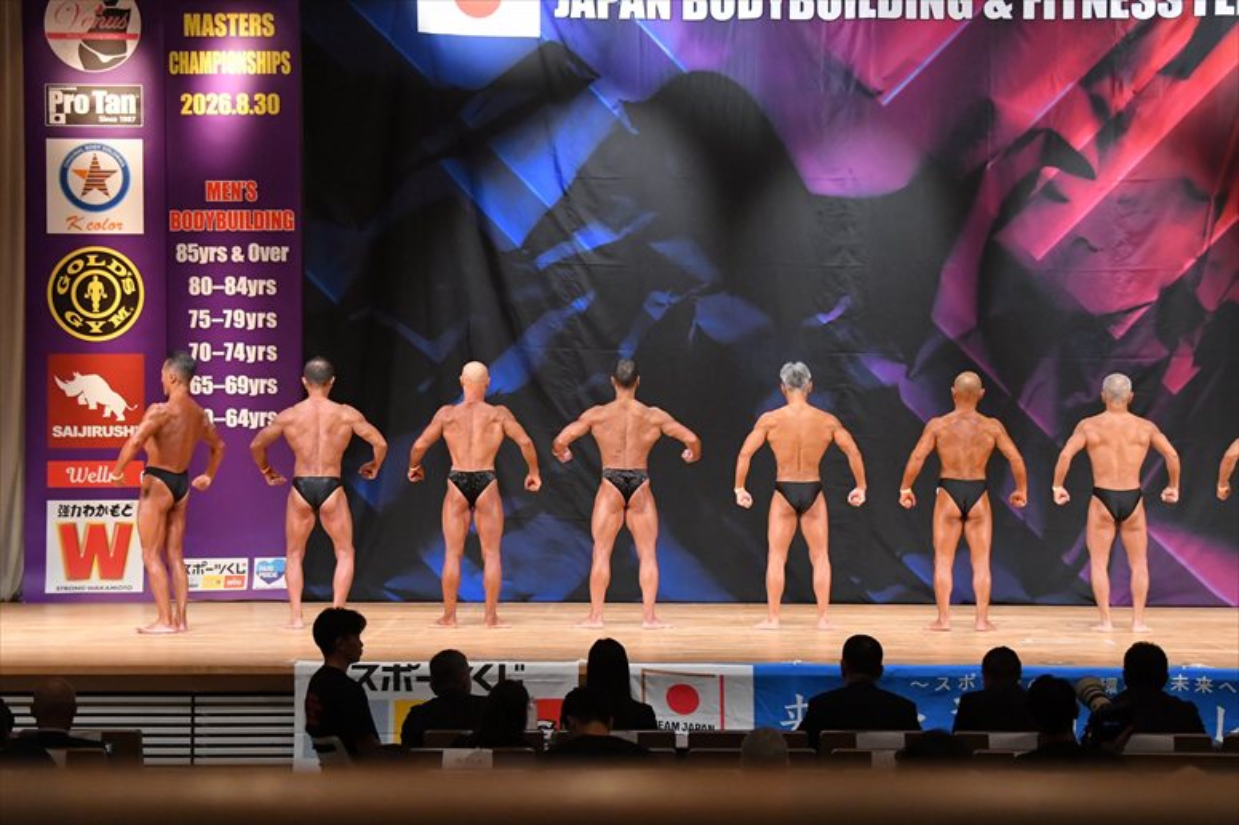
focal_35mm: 105
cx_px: 620
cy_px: 412
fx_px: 3612
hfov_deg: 19.5
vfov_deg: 13.0
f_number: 5.6
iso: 6400
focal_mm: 70
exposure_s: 1/400
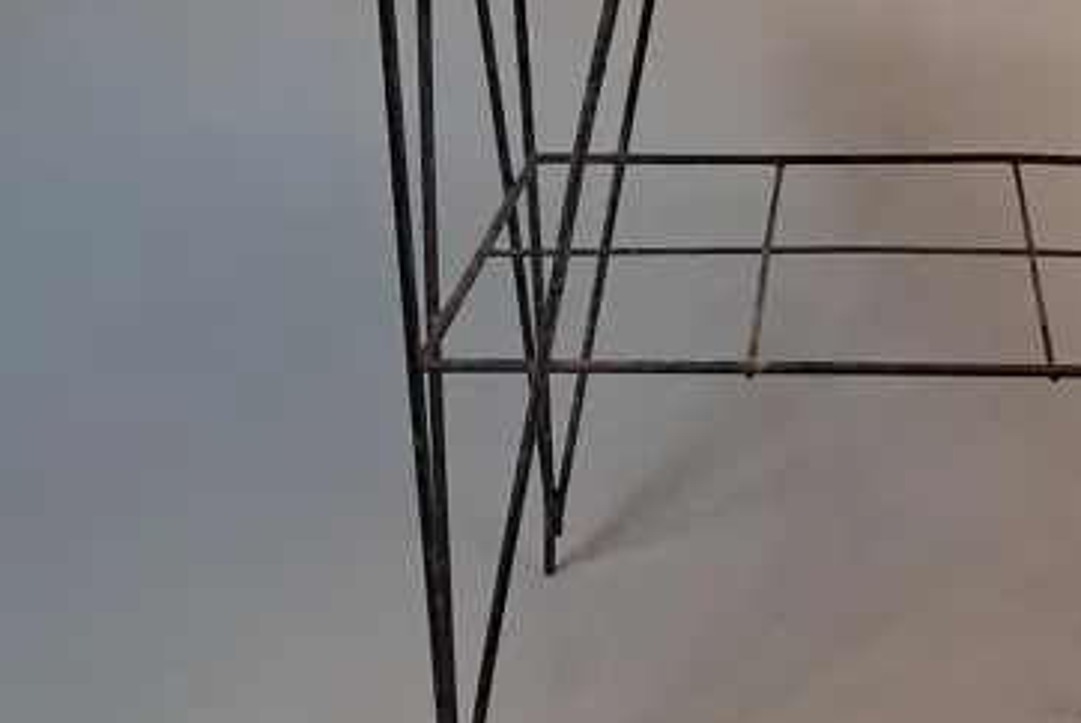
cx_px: 1000
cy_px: 314
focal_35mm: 62
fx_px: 1863
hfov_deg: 30.7
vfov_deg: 21.9
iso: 250
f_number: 1.8
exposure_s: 1/50
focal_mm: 4
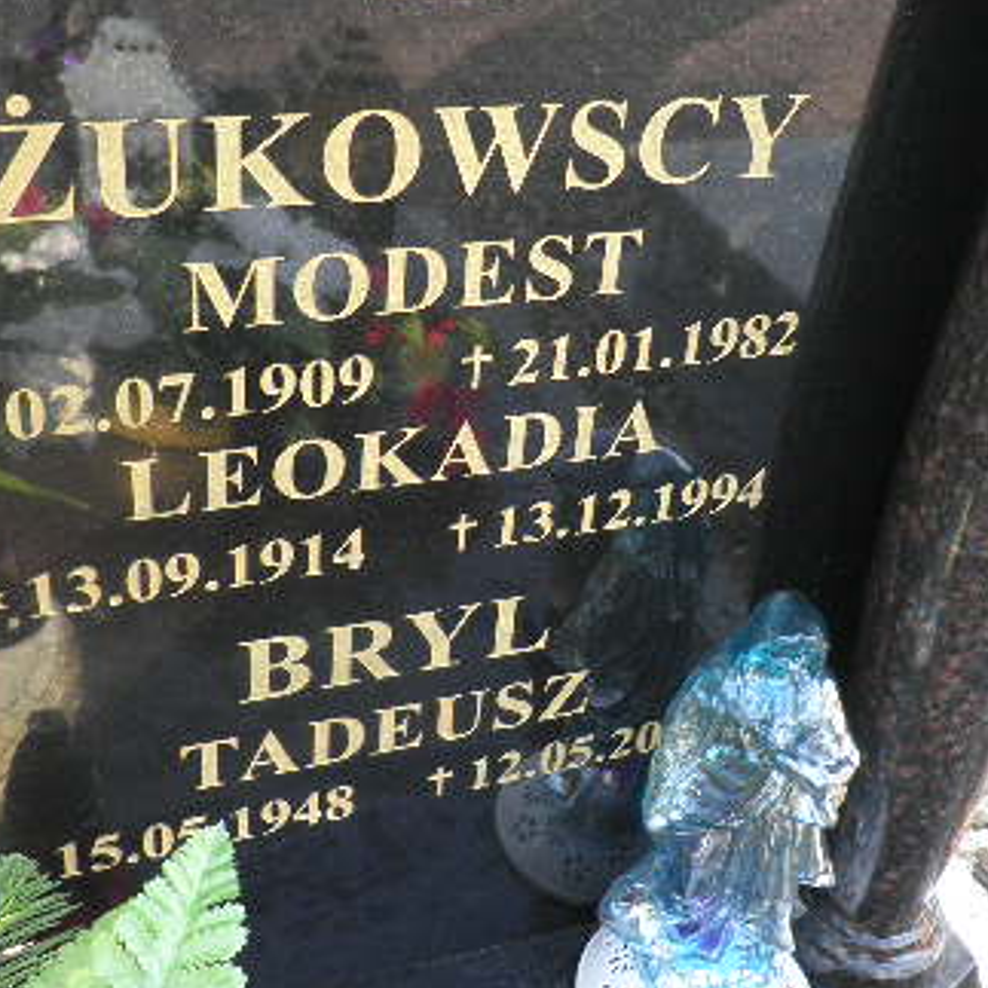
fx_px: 1356
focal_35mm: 42
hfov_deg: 40.0
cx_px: 505
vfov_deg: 39.8
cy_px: 382
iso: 64
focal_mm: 4.3
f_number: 3.3
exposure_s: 1/40
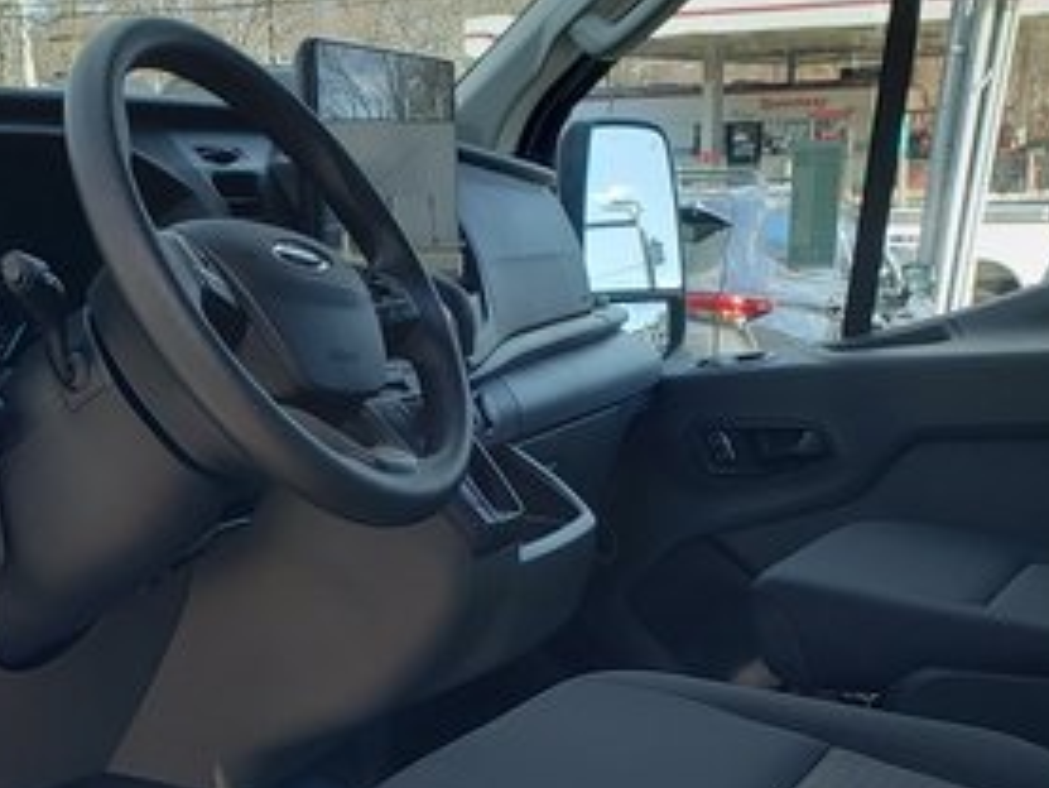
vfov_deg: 23.6
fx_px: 1819
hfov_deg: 31.8
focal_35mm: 60
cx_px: 314
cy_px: 746
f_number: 2.4
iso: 50
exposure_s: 1/288
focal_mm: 4.3
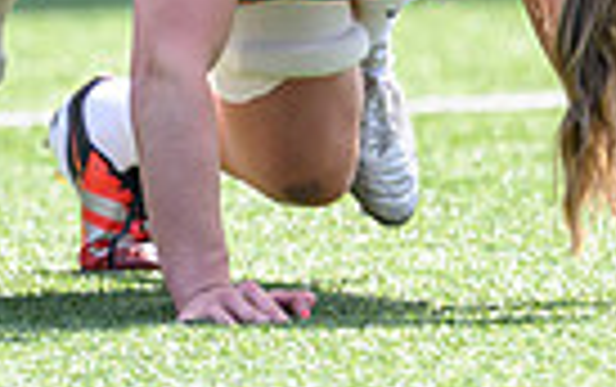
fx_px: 41686
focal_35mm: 2480
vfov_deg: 0.5
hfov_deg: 0.8
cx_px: 329
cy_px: -481
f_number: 2.8
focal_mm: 400
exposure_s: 1/2000
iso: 500
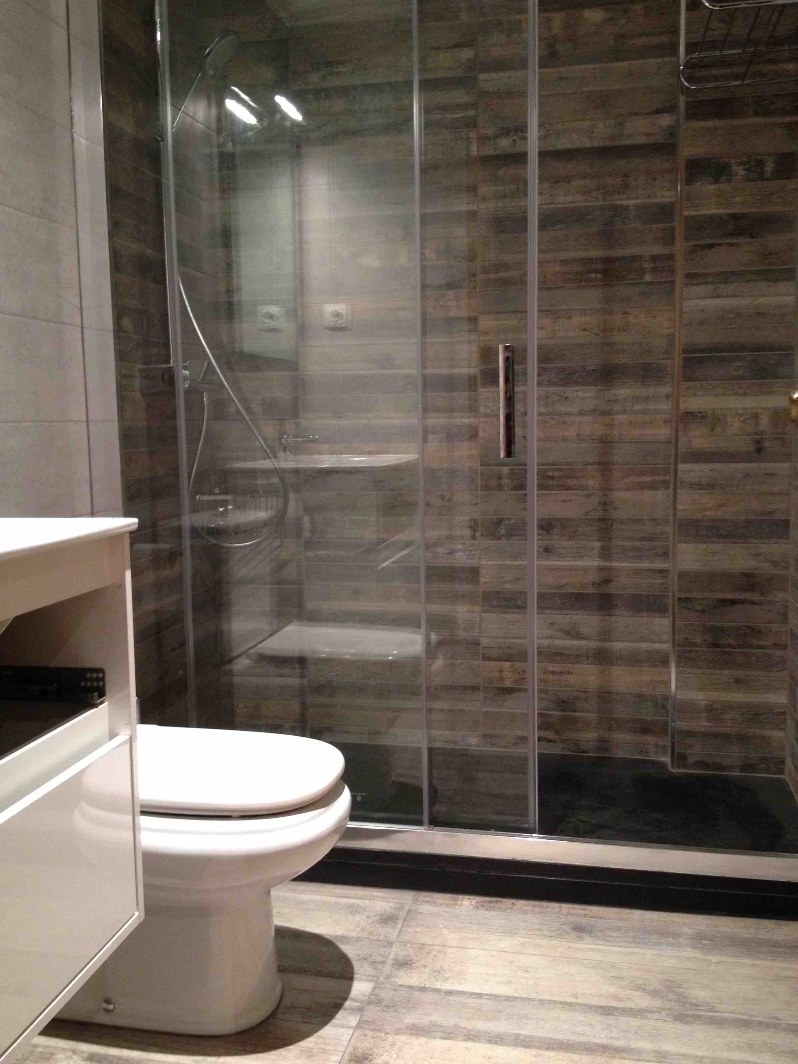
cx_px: 399
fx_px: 1076
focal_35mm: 35
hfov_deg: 40.7
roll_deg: +2.1
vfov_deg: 52.6
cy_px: 532
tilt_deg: -8.5
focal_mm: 4.28
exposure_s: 1/20
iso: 250
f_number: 2.4
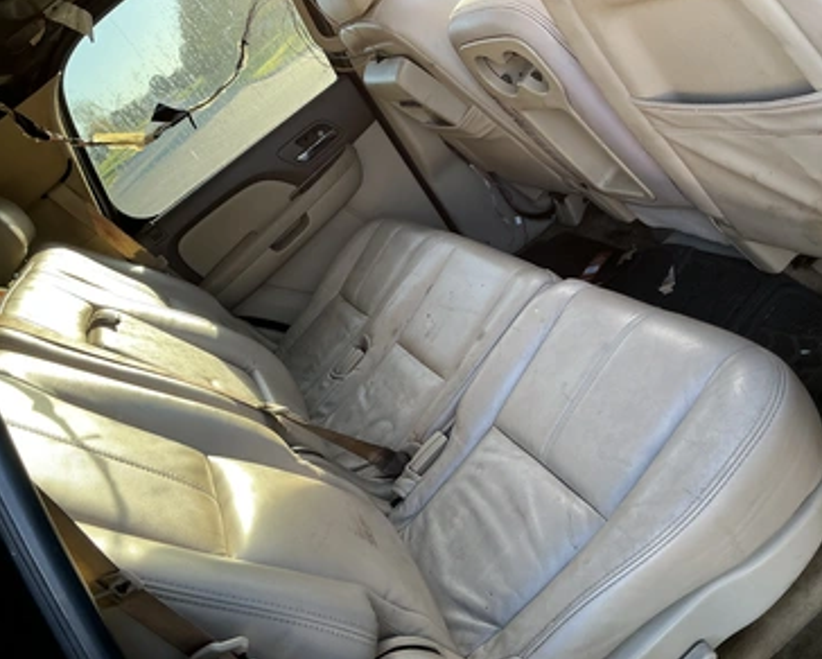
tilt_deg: -22.0
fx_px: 731
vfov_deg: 48.6
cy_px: 332
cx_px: 375
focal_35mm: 30
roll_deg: +39.0
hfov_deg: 58.6
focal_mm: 3
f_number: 1.8
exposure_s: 1/122
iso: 32
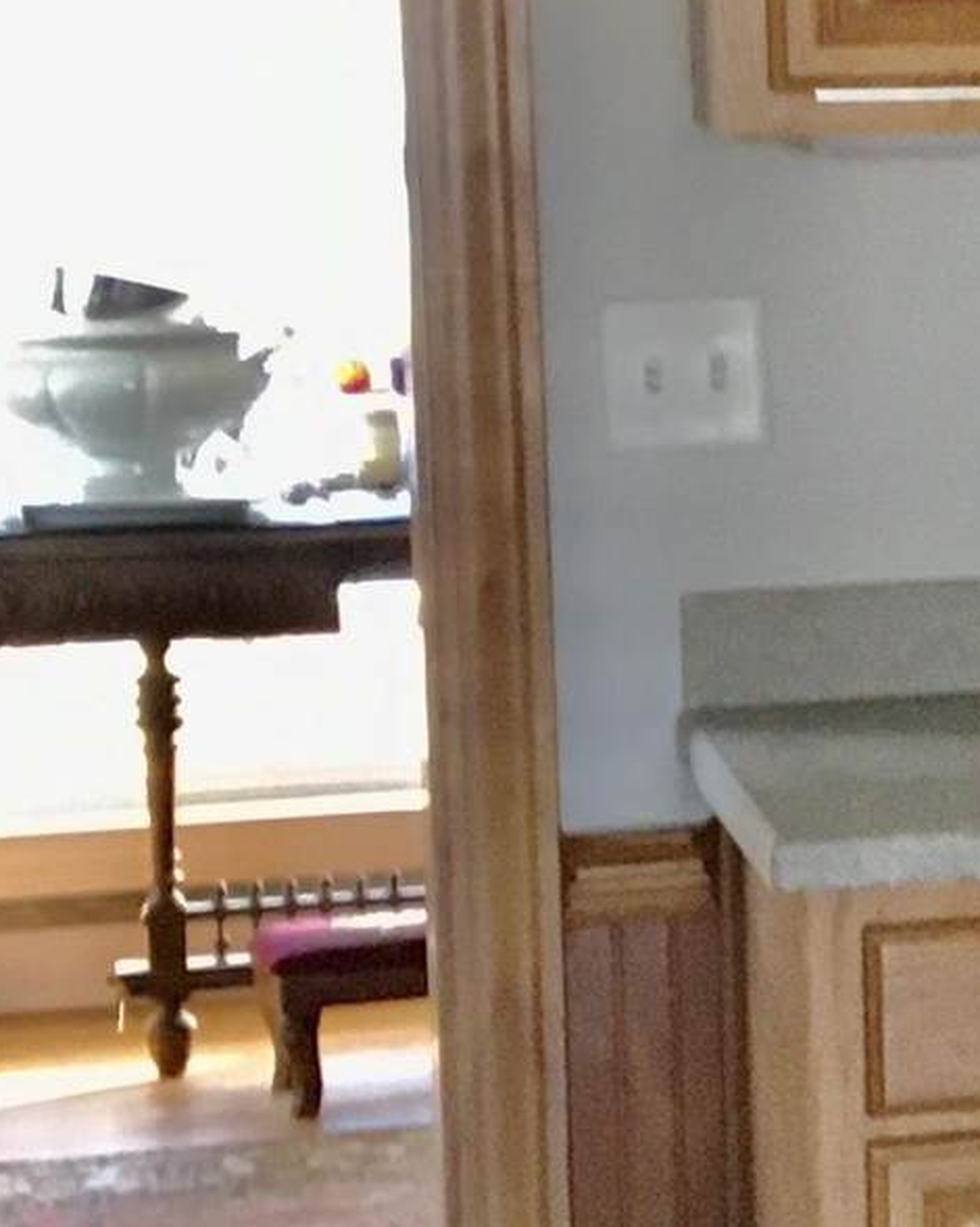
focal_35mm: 148
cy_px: 411
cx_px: 2458
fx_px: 5369
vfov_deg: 13.0
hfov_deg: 9.2
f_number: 2.2
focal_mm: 4.15
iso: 200
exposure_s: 1/17
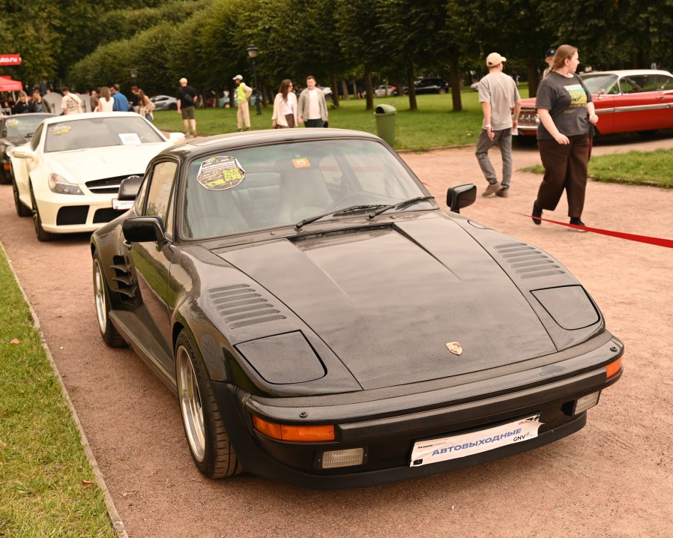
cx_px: 361
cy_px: 270
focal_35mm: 46
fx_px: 916
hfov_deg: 40.3
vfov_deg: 32.7
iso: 160
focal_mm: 40
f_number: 5.6
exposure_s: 1/250
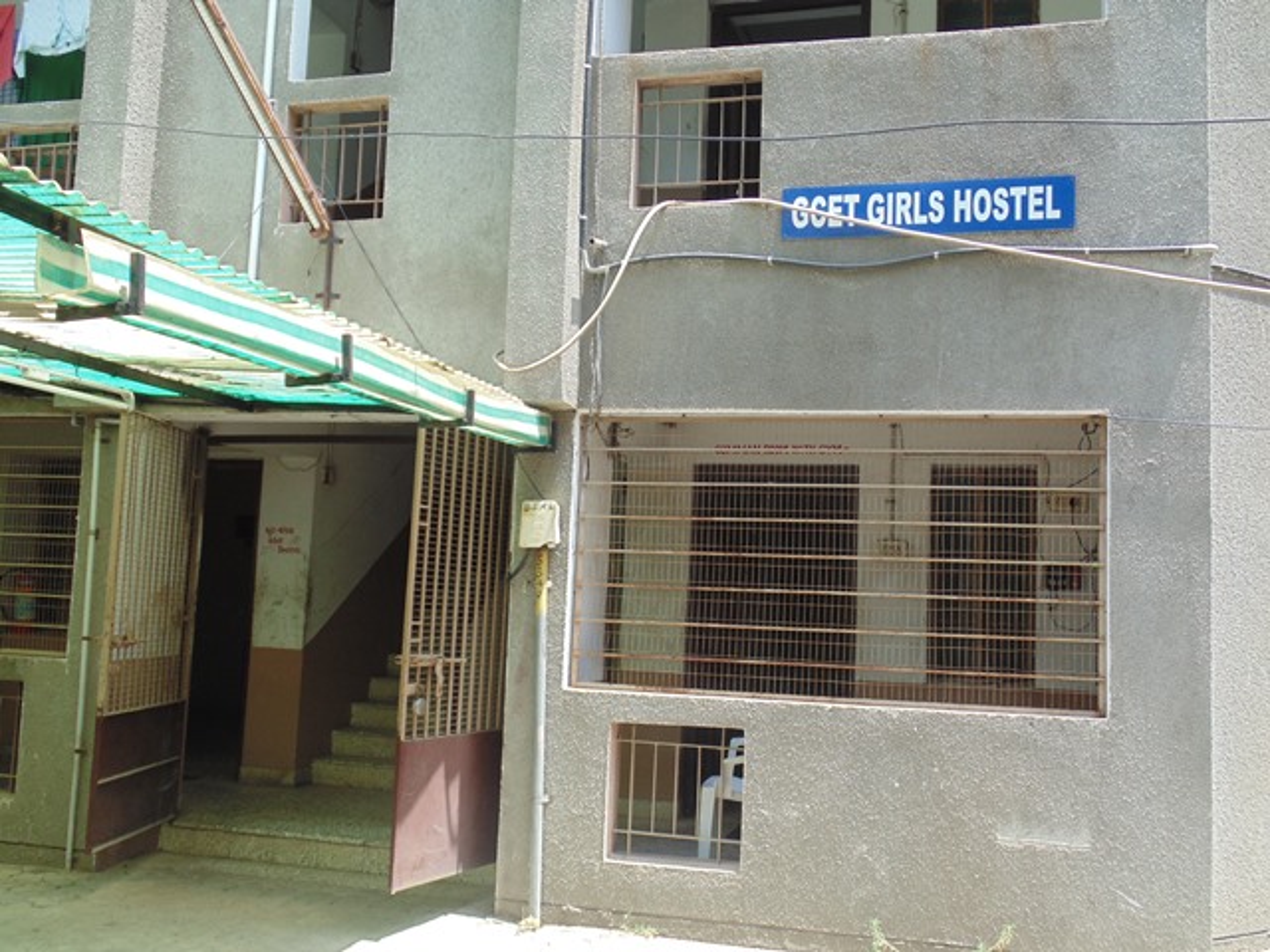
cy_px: 476
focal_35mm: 34
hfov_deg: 54.0
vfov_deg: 41.8
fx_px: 1247
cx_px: 635
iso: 80
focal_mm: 6.2
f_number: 3.4
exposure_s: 1/200
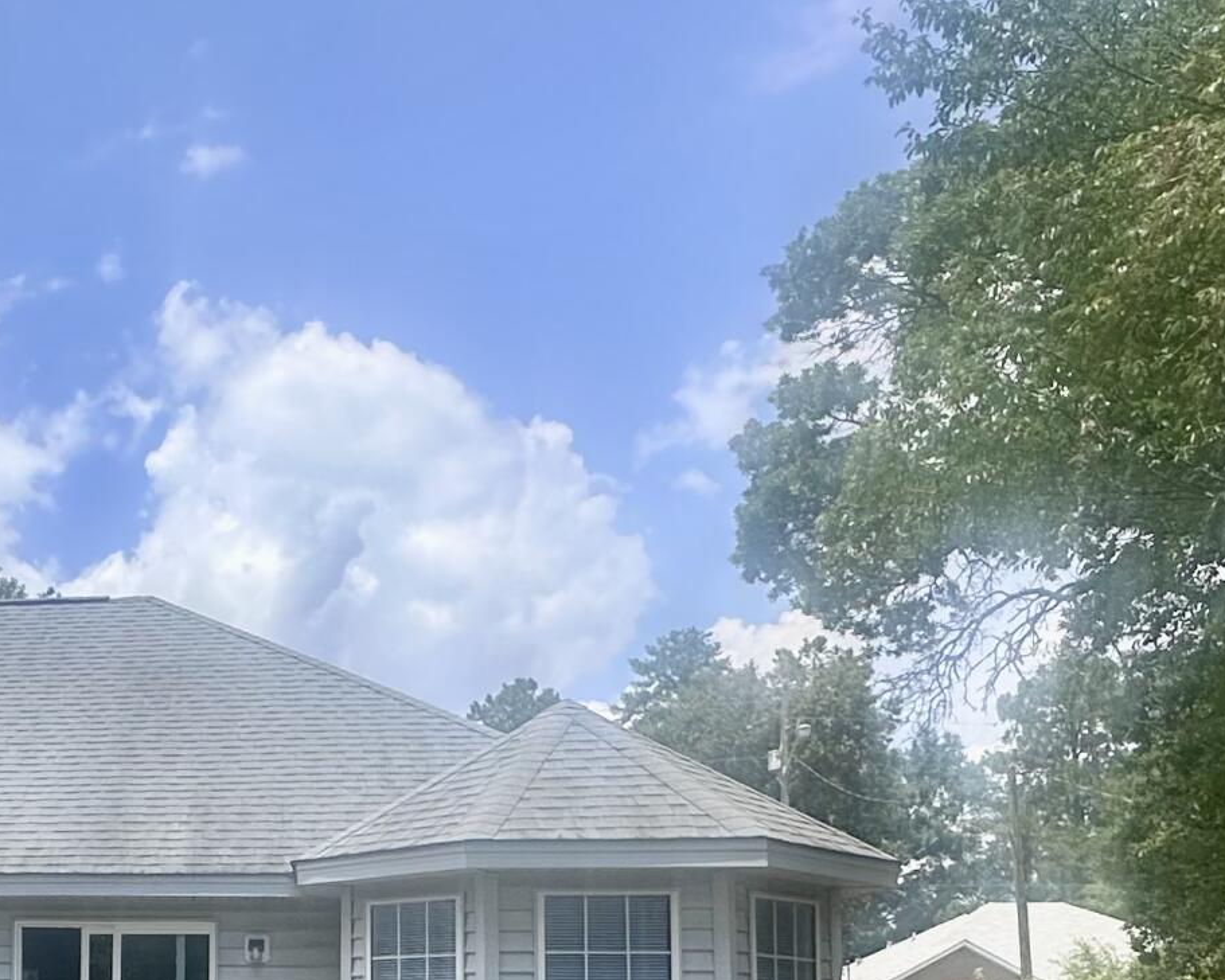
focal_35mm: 45
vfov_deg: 31.6
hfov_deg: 37.0
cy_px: 909
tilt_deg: +5.1
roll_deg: -0.7
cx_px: 9
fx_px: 1632
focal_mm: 2.22
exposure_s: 1/2132
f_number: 2.2
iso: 40
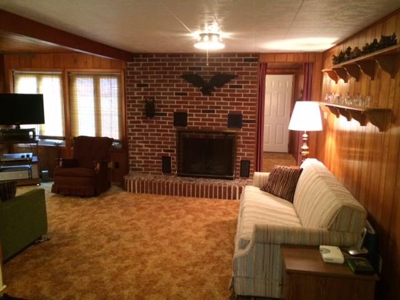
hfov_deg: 61.7
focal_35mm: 29
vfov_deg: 48.2
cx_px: 200
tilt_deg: -7.8
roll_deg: -1.6
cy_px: 150
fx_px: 335
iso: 320
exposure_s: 1/24
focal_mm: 4.15
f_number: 2.2
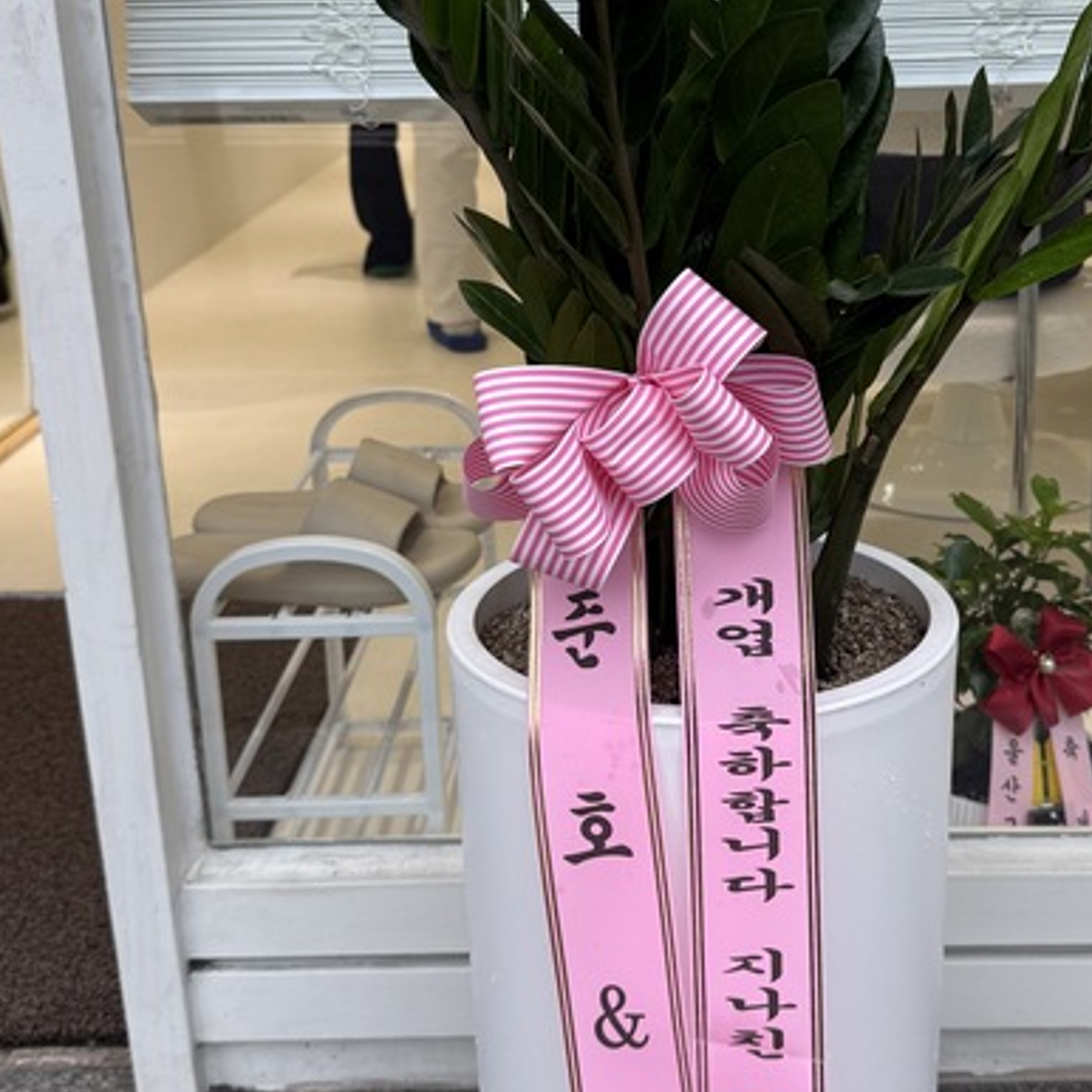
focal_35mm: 44
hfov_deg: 38.1
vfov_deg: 38.2
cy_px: 444
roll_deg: +1.0
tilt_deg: -18.3
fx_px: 1570
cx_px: 687
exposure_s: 1/231
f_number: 1.78
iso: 64
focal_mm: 6.76
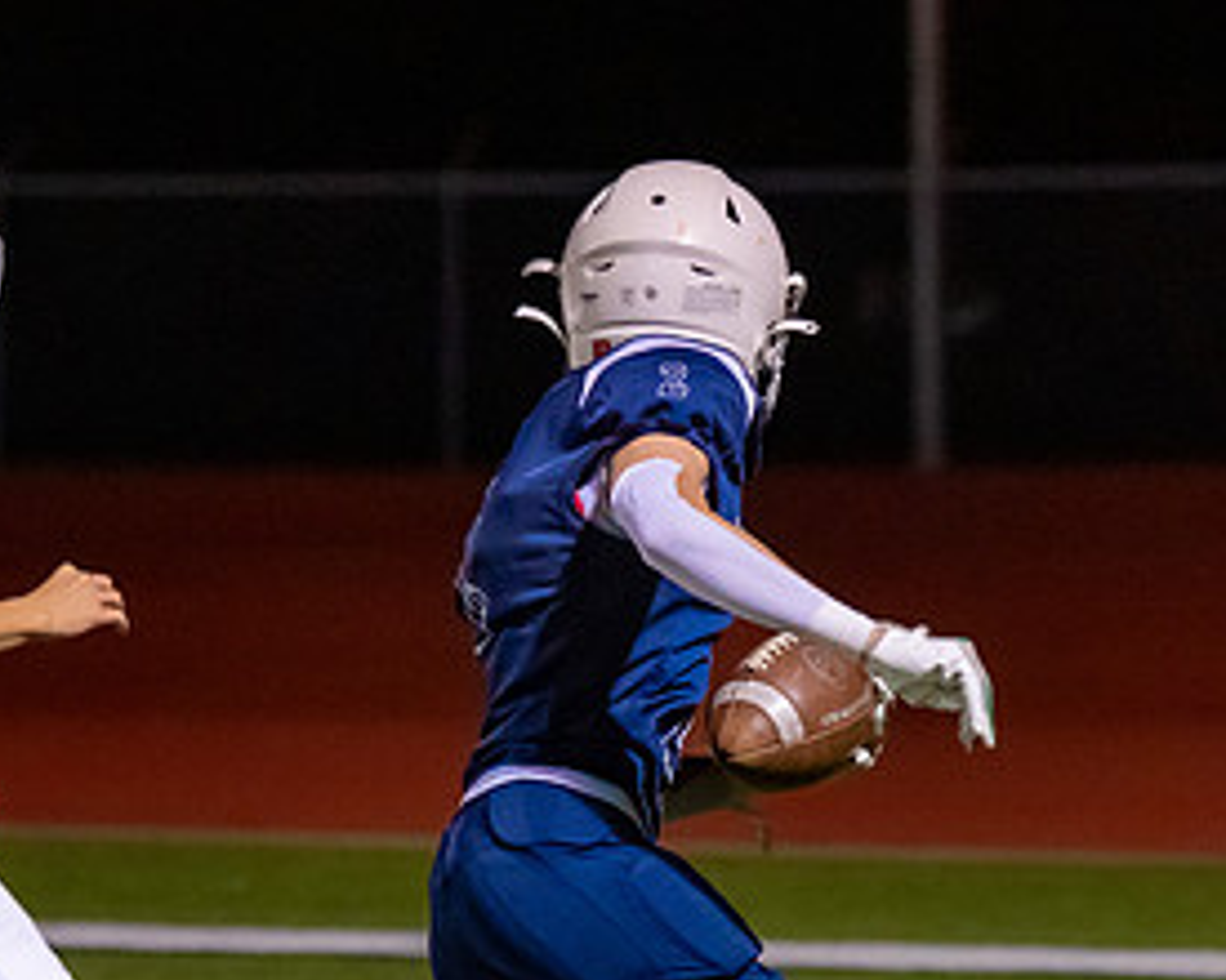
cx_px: 844
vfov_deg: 4.8
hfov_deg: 6.0
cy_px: 812
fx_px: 11647
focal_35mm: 321
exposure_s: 1/1000
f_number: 2.8
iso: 5000
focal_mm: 104
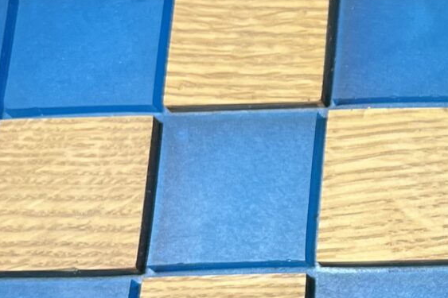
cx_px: 711
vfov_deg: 11.1
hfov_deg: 15.2
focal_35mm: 123
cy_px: 211
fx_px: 1530
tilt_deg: -68.3
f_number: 1.5
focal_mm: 5.7
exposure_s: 1/120
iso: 80
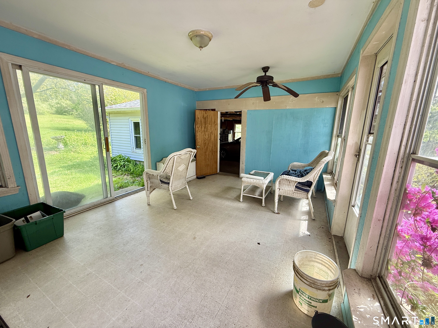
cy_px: 164
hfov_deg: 102.1
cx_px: 219
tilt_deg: -10.8
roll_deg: -1.4
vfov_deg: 85.7
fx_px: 177
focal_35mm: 14
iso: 80
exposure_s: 1/99
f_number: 2.2
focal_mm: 2.22
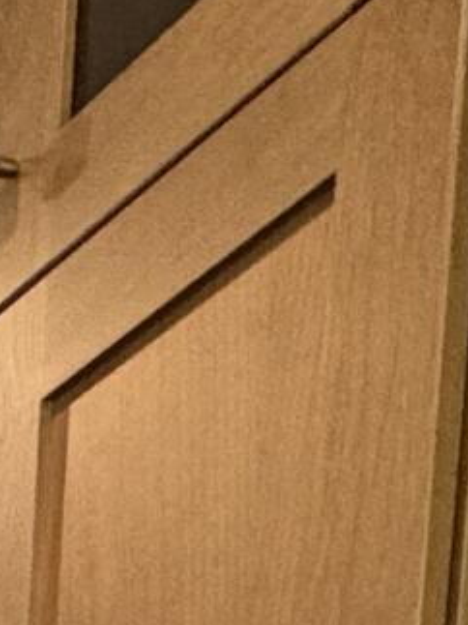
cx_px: -1166
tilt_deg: -6.2
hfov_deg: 8.4
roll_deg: +0.1
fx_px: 2345
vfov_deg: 10.0
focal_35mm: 130
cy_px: 2012
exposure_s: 1/120
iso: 200
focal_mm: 2.22
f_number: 2.2
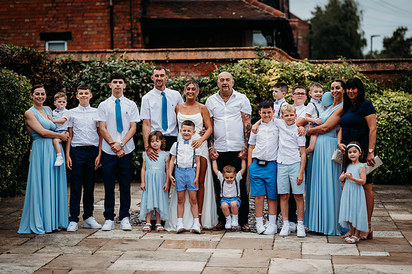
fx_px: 1090
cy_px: 126
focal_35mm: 95
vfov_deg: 14.3
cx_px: 230
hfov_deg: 21.4
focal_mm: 85
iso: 100
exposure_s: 1/1250
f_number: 2.2
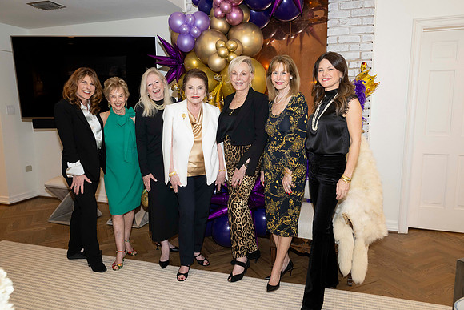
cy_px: 155
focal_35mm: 27
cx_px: 232
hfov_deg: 67.4
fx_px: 348
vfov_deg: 48.0
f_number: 5.6
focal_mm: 27
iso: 800
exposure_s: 1/80
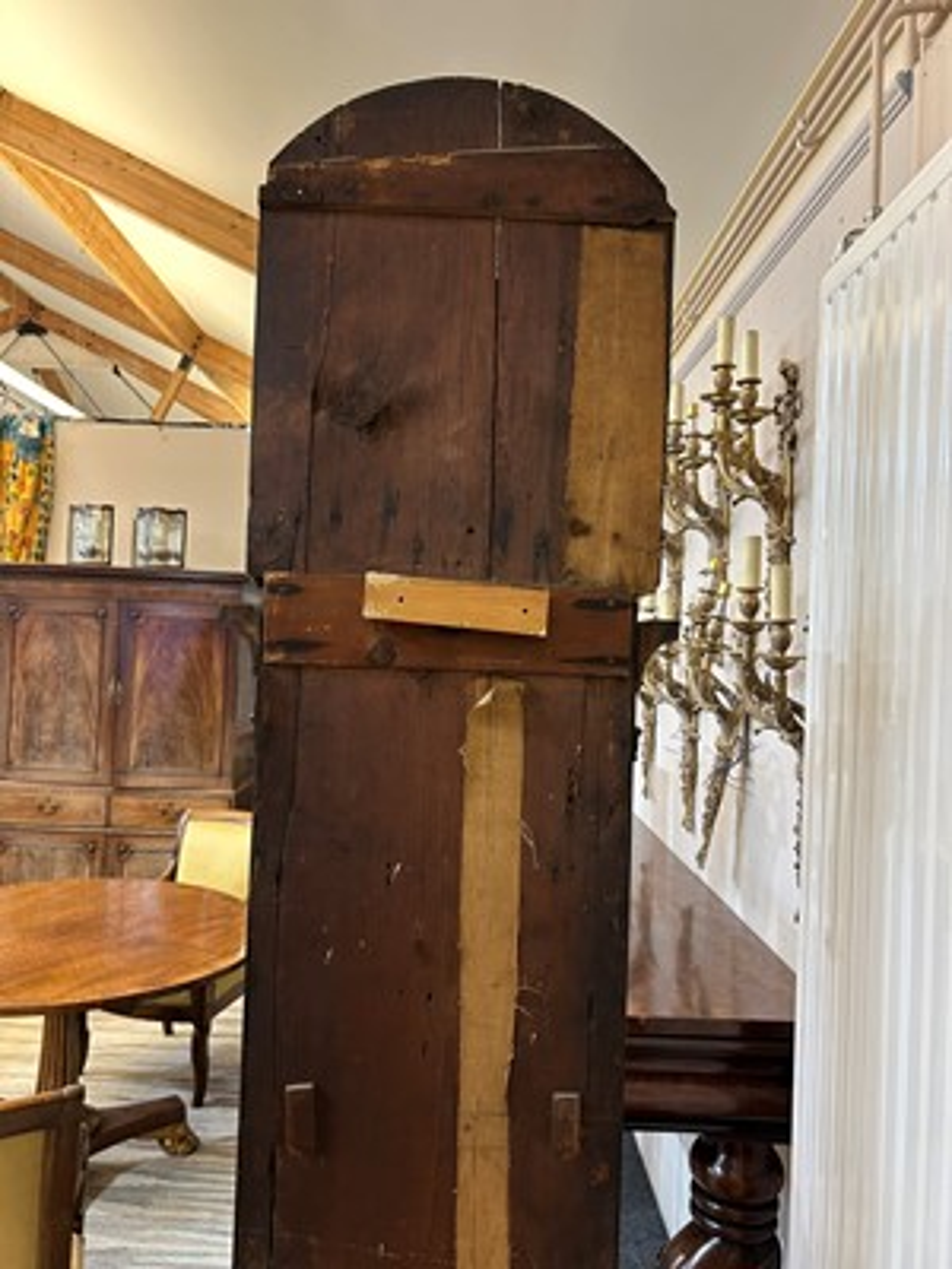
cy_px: 634
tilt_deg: +1.7
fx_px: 953
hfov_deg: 53.1
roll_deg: -3.1
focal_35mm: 26
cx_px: 476
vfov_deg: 67.3
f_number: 1.5
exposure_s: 1/50
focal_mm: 5.7
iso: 200
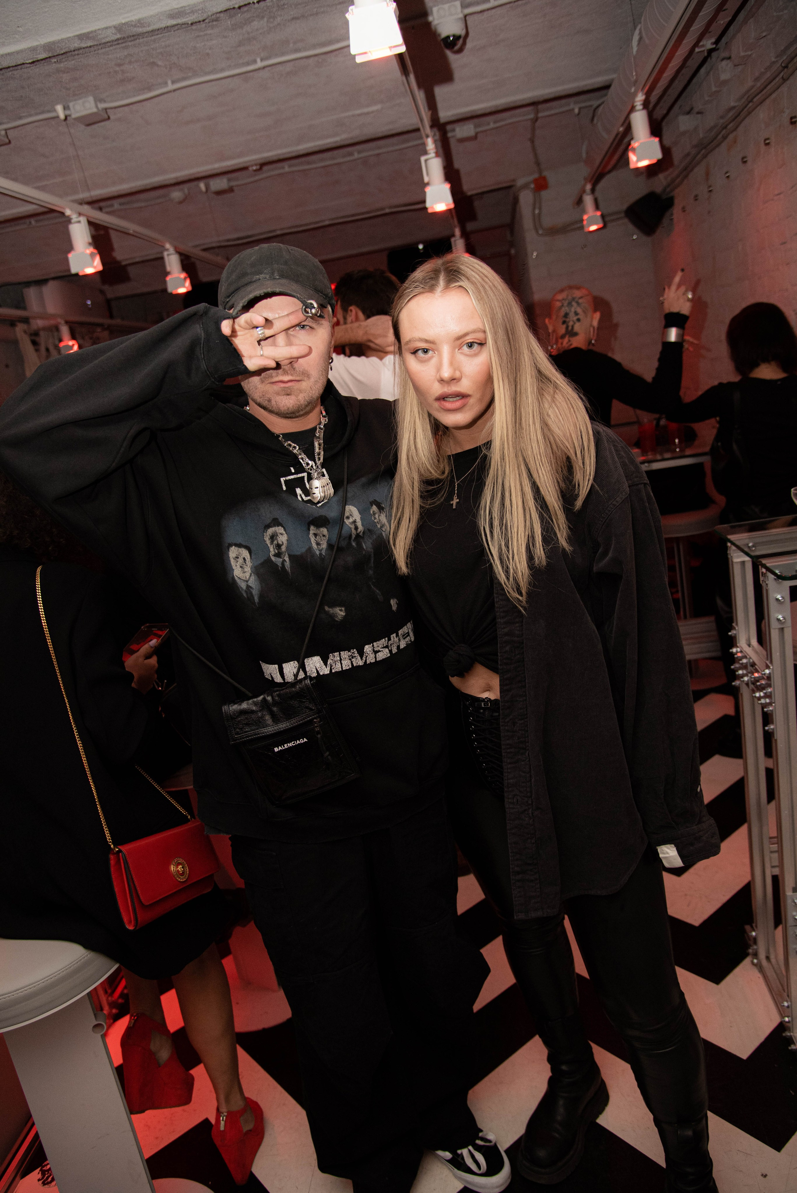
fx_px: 896
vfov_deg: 67.4
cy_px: 596
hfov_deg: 48.0
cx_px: 398
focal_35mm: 27
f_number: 4
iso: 1600
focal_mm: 27
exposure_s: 1/200
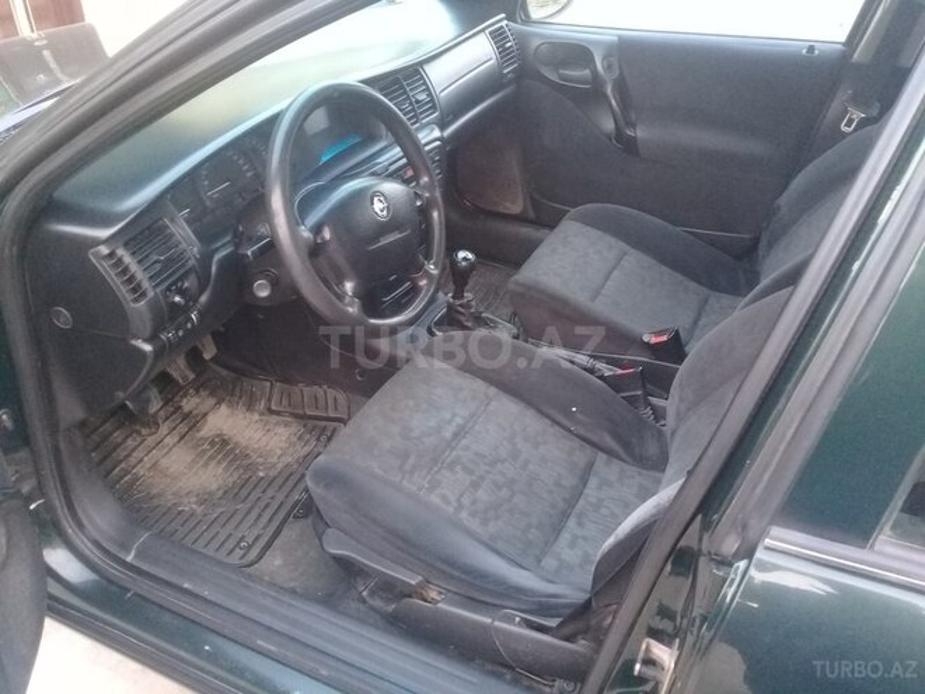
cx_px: 462
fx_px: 828
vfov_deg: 45.4
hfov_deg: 58.4
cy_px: 347
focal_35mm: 31
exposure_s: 1/17
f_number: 2.2
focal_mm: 3.3
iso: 200
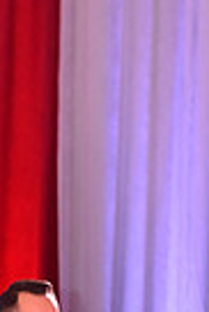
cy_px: 530
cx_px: 203
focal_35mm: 426
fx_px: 3700
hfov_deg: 3.2
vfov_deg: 4.8
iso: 2500
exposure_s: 1/250
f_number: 5.6
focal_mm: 100
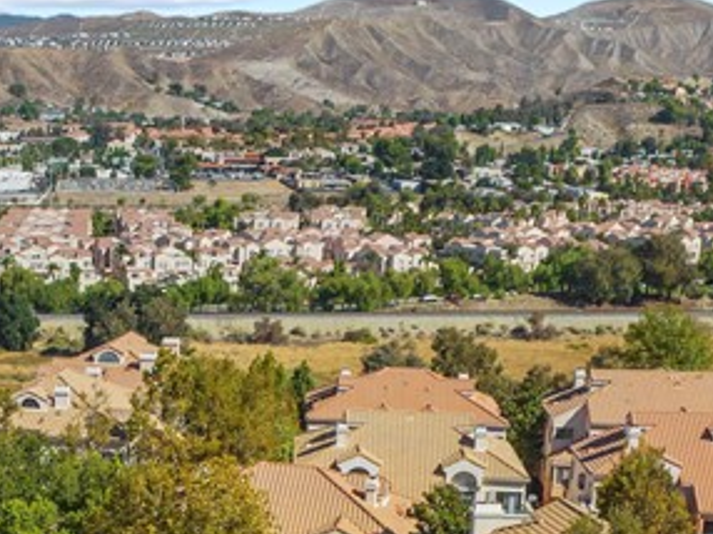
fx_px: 1770
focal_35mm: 86
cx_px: 55
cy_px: 784
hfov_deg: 22.2
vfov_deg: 15.8
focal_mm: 12.29
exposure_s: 1/2500
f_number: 2.8
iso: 100
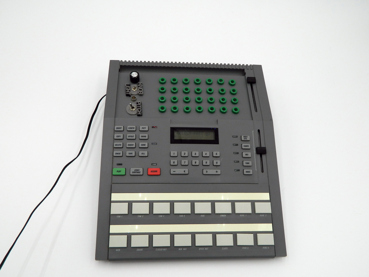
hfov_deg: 58.4
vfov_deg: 45.4
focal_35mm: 31
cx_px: 184
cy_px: 138
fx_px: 330
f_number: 3.2
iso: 80
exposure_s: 1/500
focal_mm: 5.6
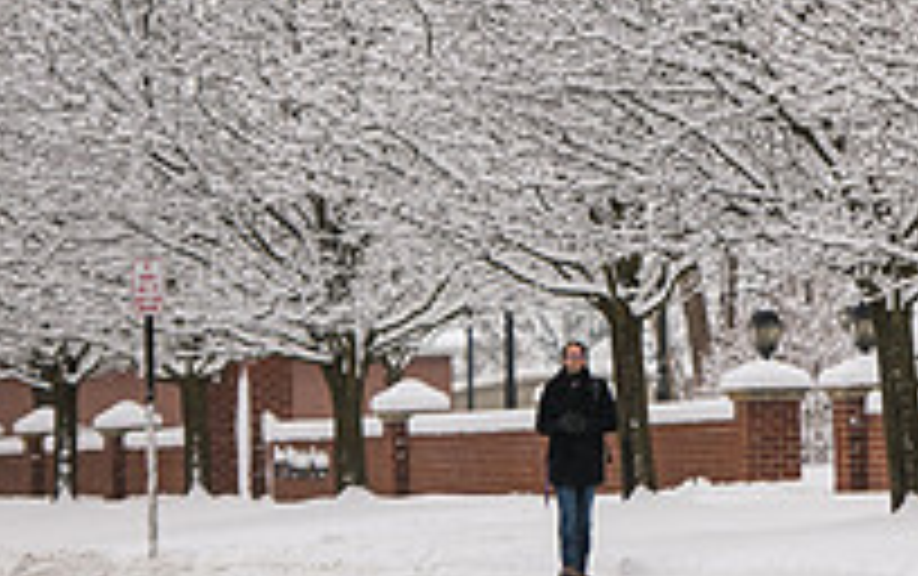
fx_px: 9417
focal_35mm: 376
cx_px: 1107
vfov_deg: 3.5
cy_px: -25
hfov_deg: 5.6
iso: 160
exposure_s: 1/500
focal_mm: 130
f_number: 3.2
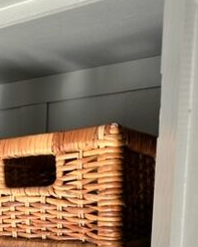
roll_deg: +0.1
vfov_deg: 28.3
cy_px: 269
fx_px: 447
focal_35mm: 61
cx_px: -38
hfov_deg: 23.0
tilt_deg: -9.4
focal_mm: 6.86
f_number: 1.78
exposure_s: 1/310
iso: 80
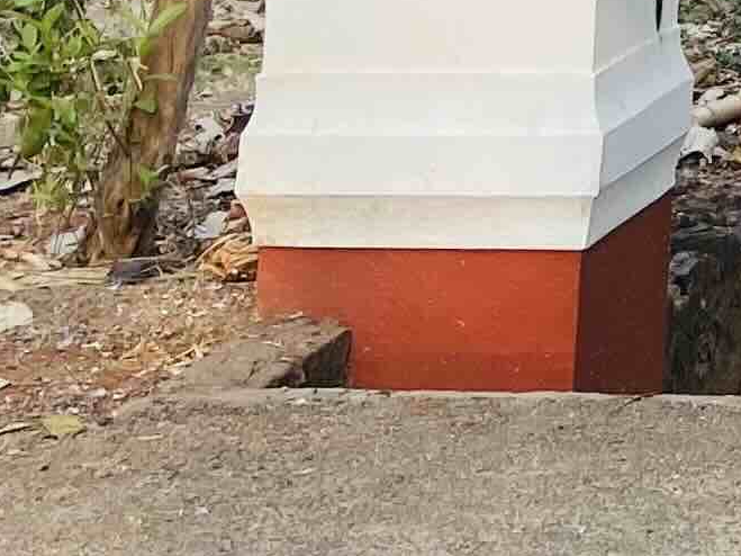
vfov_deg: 8.5
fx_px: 3403
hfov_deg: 11.2
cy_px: -764
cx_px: 1508
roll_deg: -1.6
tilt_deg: +1.9
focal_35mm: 159
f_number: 1.8
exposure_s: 1/149
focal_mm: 4.25
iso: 32
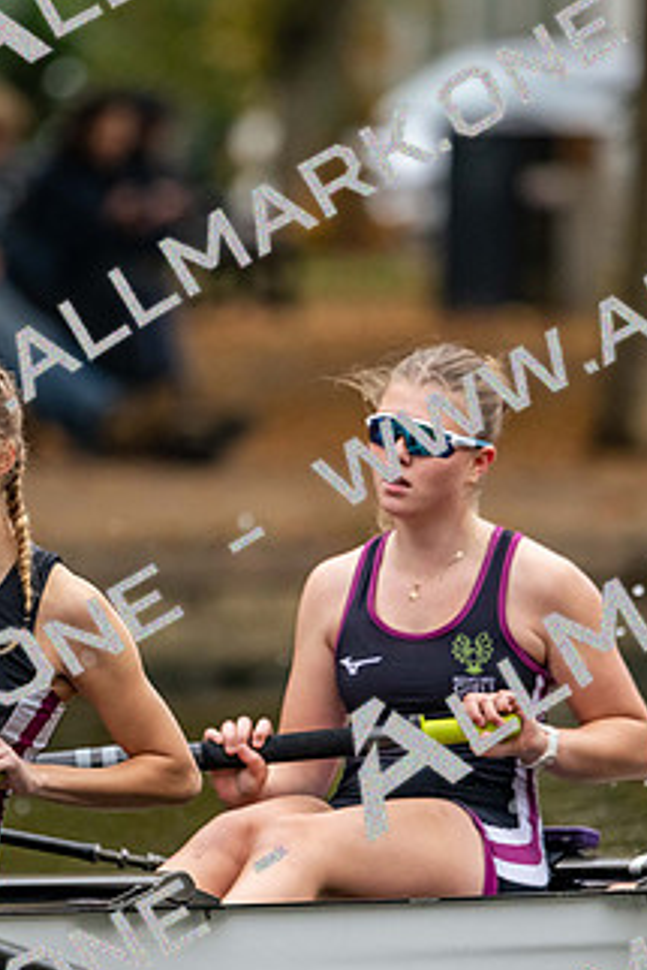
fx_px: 19415
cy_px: 556
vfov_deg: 2.9
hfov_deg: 1.9
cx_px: 93
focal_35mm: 721
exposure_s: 1/2500
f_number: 4.5
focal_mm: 400
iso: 2200
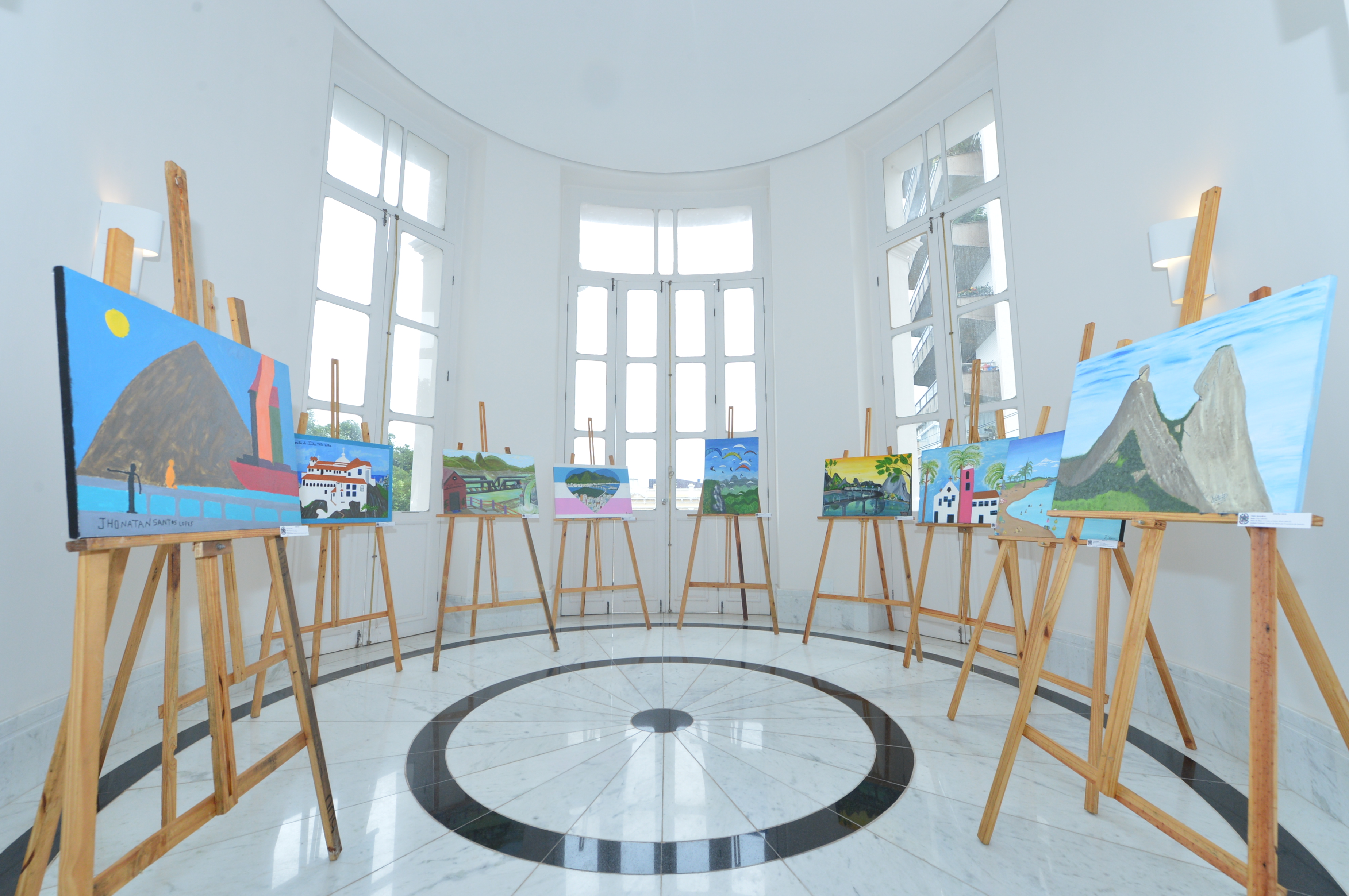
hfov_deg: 104.3
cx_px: 674
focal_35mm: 14
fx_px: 524
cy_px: 448
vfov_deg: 81.1
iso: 1250
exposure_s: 1/250
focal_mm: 14
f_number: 8
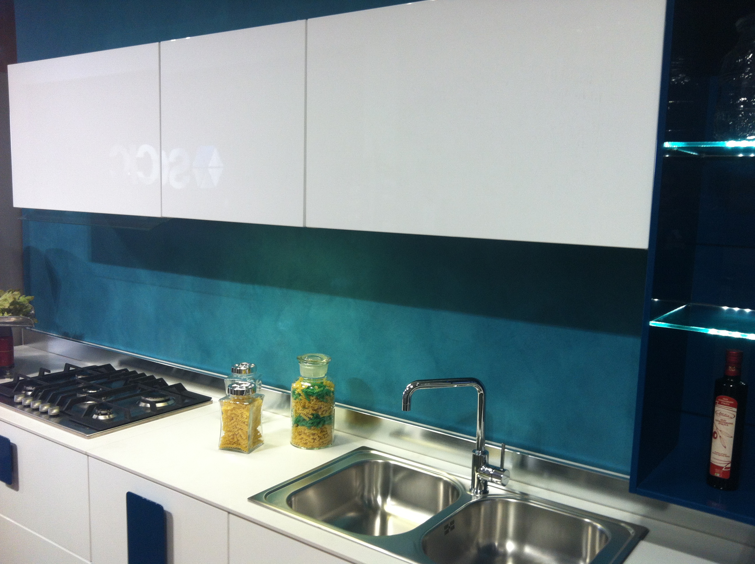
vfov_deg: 40.6
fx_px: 762
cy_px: 282
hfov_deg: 52.7
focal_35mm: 35
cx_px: 378
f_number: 2.8
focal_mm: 3.85
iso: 80
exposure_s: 1/25
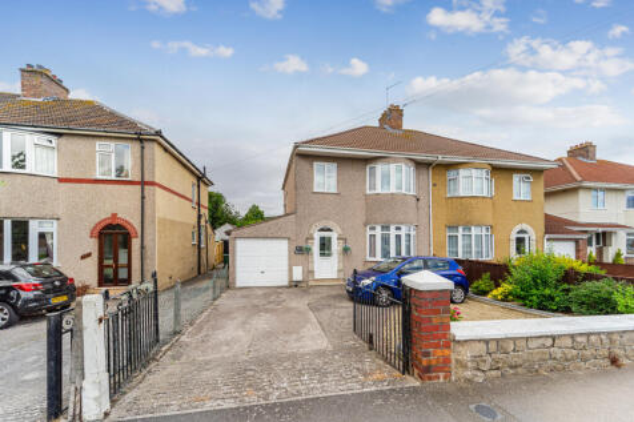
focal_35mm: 14
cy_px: 211
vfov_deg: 81.2
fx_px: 246
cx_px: 317
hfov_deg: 104.3
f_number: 10
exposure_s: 1/100
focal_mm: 14
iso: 100
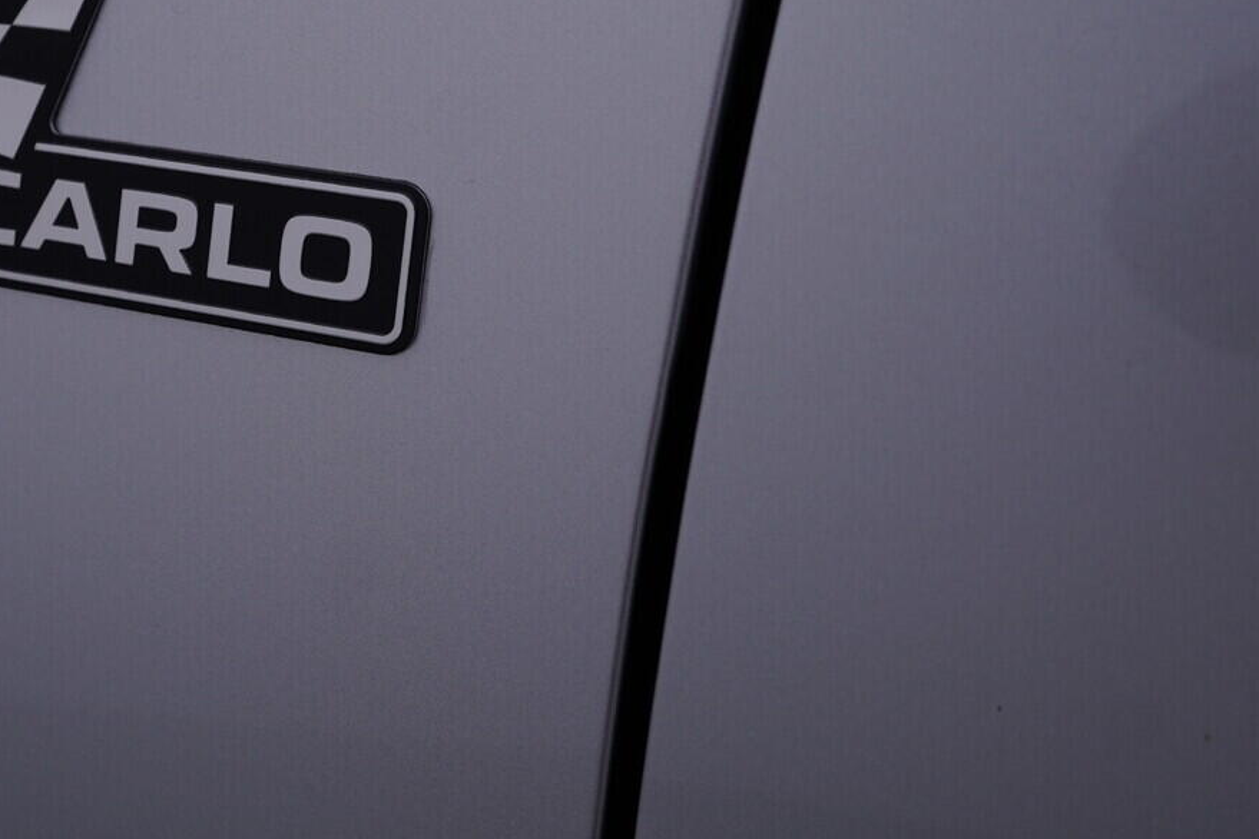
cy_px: 165
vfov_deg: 22.7
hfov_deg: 33.0
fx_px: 2063
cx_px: 265
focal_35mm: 59
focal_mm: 24
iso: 125
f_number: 5.6
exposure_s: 1/160
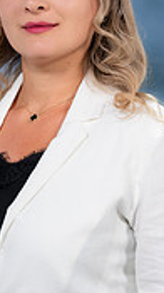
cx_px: 47
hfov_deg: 3.7
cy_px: 206
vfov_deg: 6.6
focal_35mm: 326
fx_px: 2529
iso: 320
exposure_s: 1/200
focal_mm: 121
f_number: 5.6
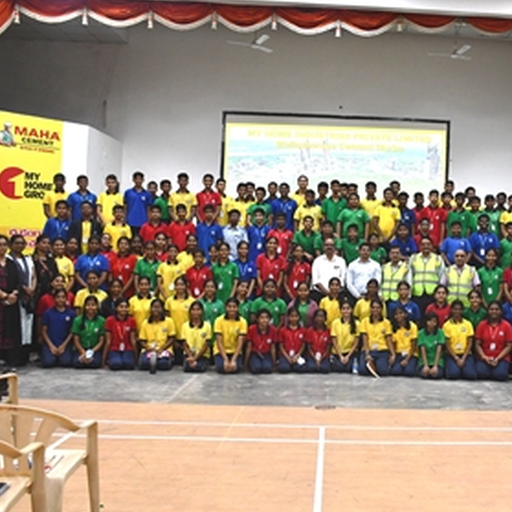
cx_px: 385
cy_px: 265
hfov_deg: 39.8
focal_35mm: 41
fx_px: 686
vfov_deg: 40.9
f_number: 4.5
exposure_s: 1/80
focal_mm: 20
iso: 1600
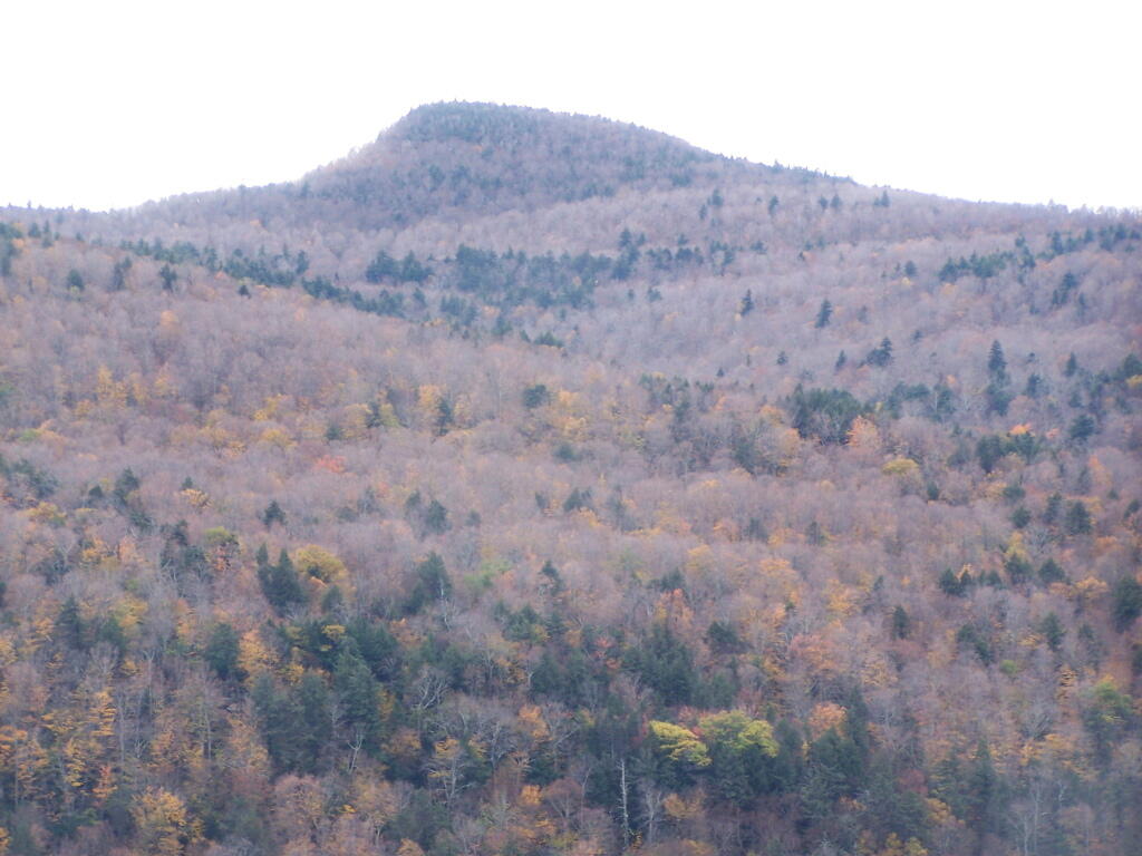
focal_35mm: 139
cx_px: 571
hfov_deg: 14.2
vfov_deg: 10.7
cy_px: 428
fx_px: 4586
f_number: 3.2
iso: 80
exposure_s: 1/200
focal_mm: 23.1
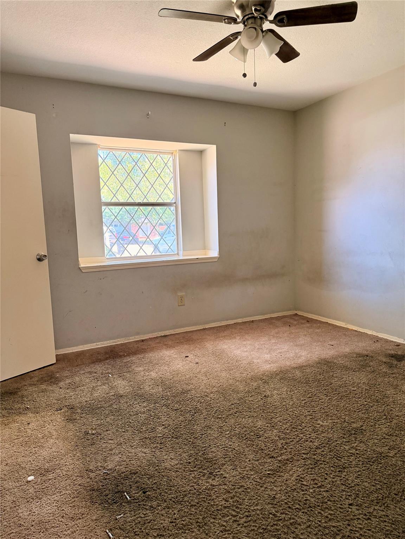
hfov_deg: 56.8
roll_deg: +2.3
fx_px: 374
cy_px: 270
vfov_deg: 71.6
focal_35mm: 24
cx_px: 202
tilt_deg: -5.5
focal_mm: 6.76
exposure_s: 1/60
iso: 320
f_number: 1.78
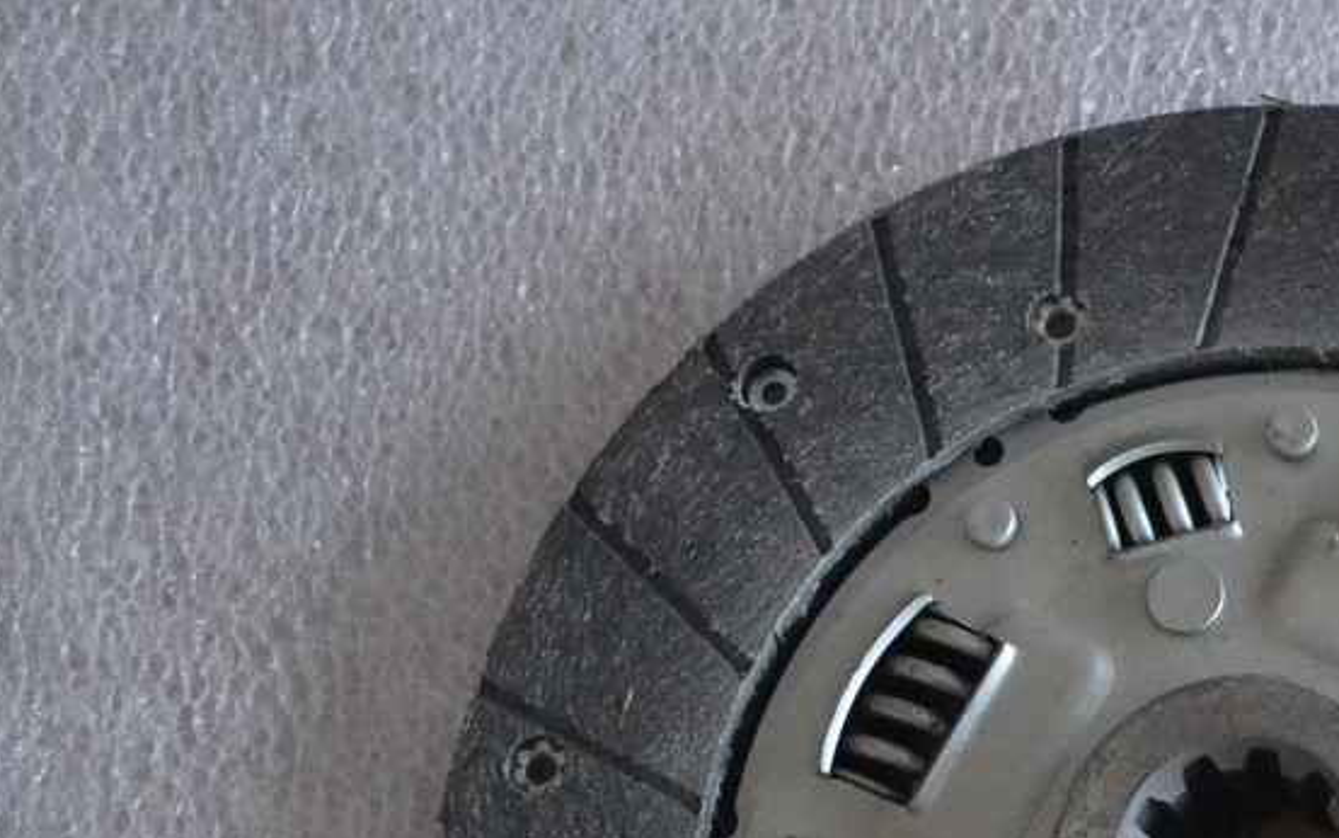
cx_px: 1617
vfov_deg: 13.1
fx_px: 3541
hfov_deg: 20.1
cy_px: 1049
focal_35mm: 97
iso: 3200
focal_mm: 26
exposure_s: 1/50
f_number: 4.2
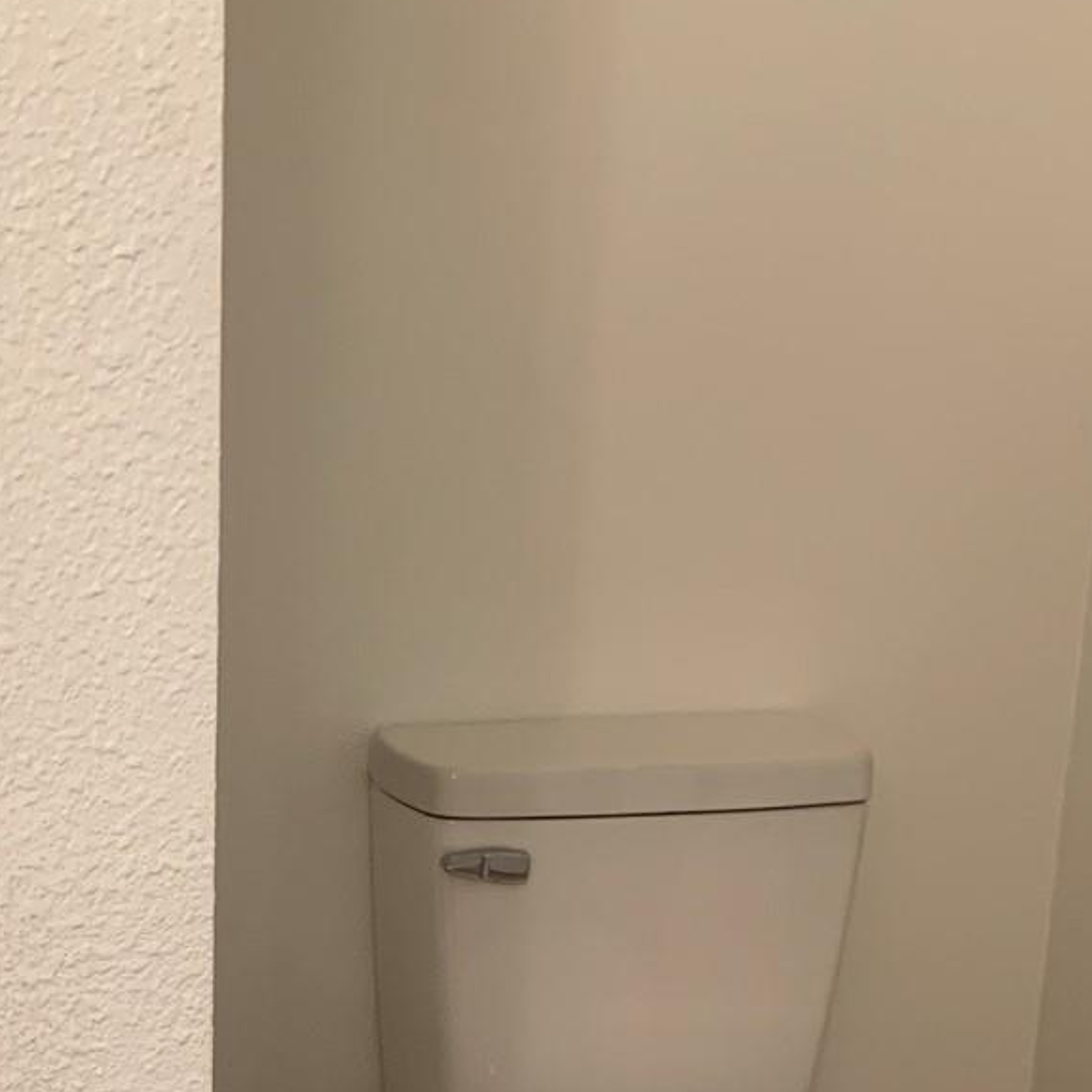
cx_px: 201
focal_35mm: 64
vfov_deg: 26.3
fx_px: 2284
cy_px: 900
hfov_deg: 26.3
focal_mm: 4.25
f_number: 1.8
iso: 200
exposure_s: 1/60
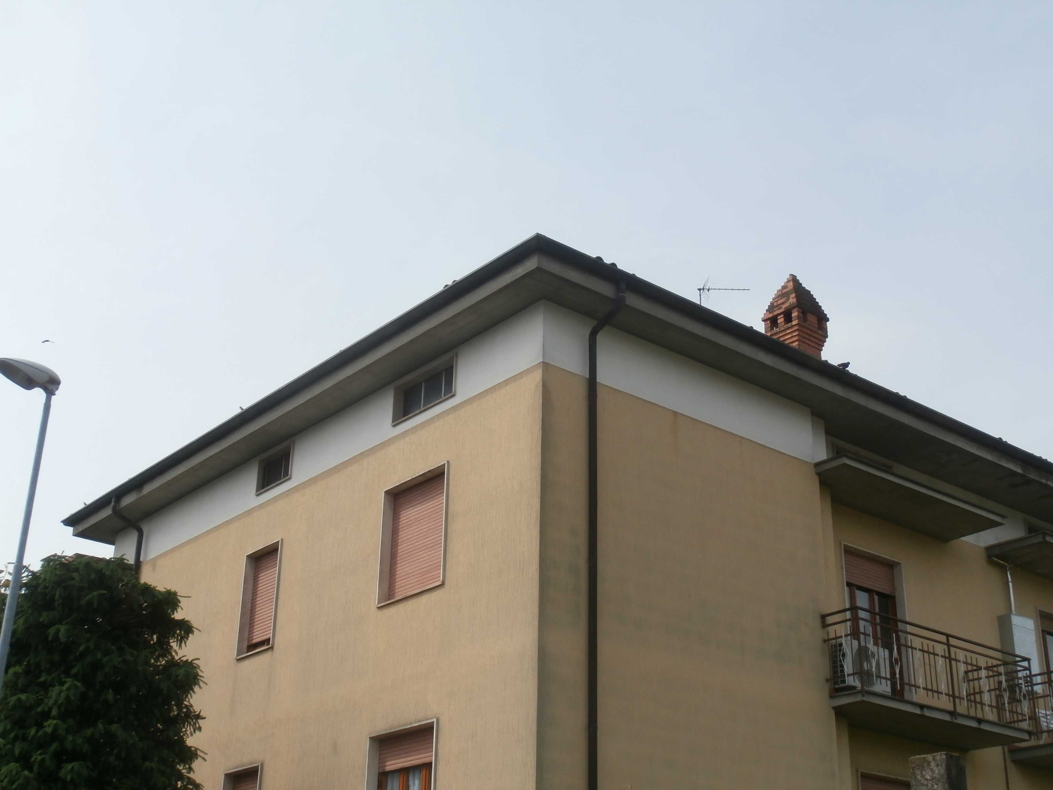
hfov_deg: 40.4
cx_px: 526
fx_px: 1430
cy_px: 395
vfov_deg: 30.9
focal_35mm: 47
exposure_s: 1/800
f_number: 4.2
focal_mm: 8.29
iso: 100
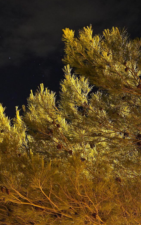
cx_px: -55
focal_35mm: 56
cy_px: 152
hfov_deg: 20.6
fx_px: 344
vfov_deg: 35.9
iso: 3200
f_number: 2.8
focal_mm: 24
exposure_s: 2.5
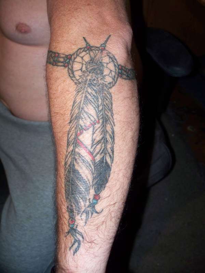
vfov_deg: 51.4
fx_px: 284
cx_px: 102
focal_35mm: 36
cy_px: 136
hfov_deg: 39.7
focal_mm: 7.54
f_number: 2.8
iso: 200
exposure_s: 1/30
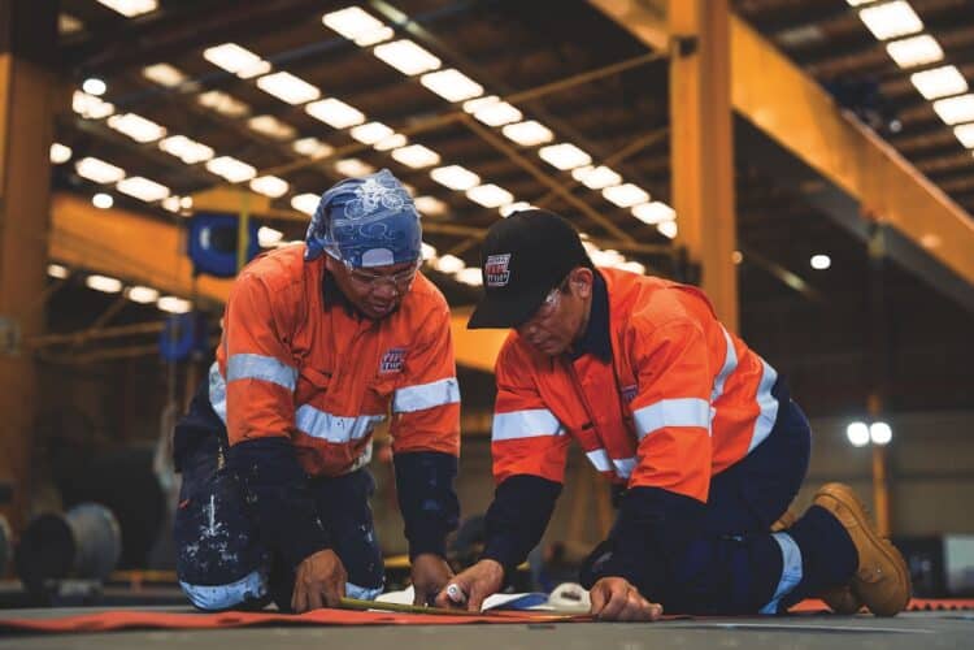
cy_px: 325
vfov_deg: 27.0
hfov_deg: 39.6
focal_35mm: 50
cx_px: 487
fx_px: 1353
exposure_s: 1/250
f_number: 2.2
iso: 500
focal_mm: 50
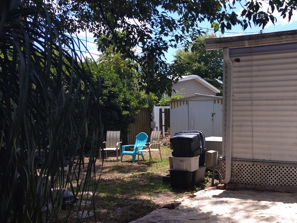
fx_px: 352
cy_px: 157
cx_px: 202
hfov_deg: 45.0
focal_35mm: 41
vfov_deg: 34.6
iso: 101
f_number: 1.8
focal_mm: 5.56
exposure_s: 1/1116
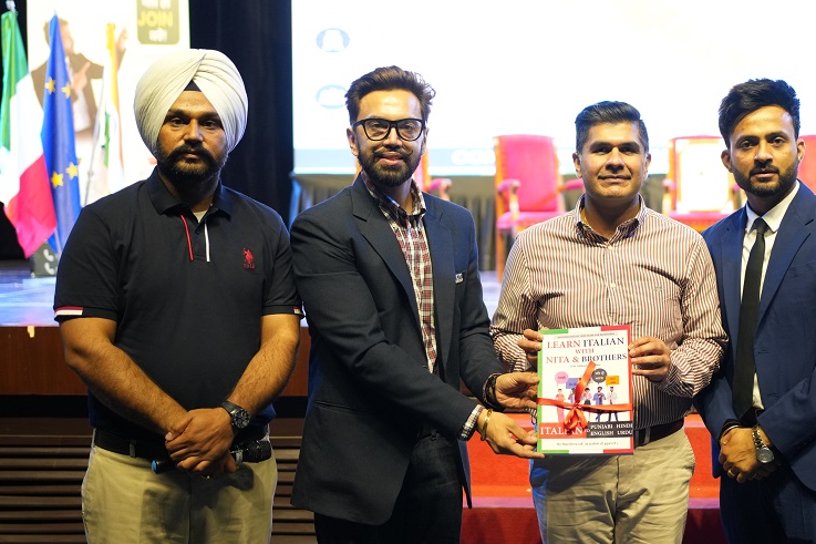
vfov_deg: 23.8
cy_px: 243
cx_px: 545
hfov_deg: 34.7
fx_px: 1292
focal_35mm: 57
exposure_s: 1/100
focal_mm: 35
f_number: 1.8
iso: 1000
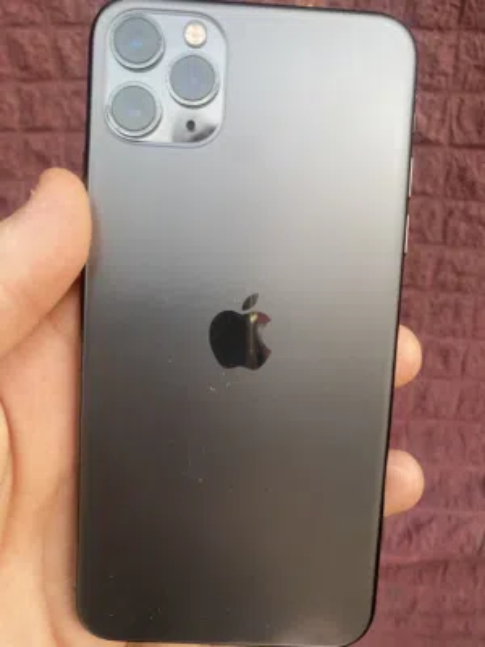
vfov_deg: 67.3
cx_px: 242
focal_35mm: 26
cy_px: 324
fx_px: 486
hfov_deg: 53.1
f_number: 1.8
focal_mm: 4.25
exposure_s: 1/51
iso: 80
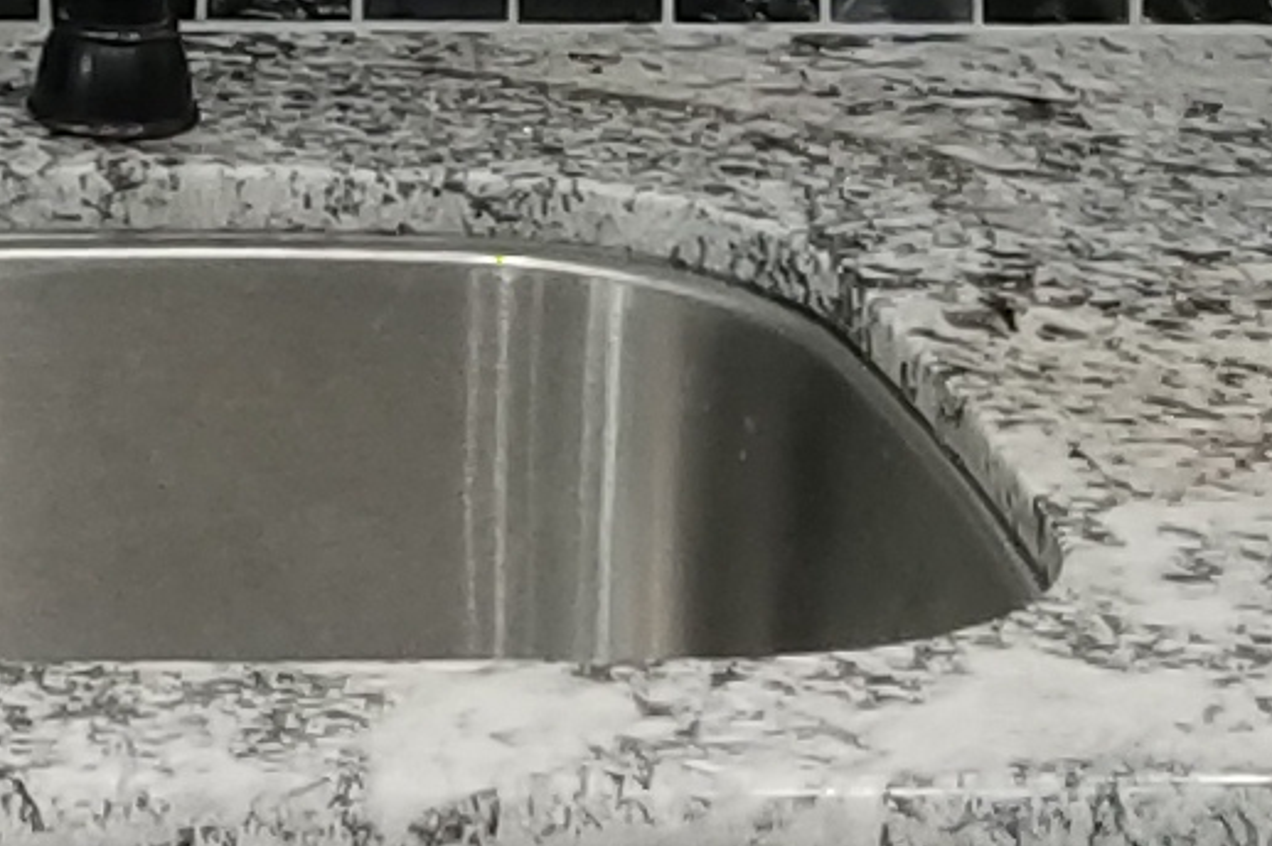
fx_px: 7450
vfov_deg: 6.1
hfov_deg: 9.4
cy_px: -1495
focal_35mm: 211
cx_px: -738
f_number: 1.7
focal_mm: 4.25
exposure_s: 1/60
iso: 160
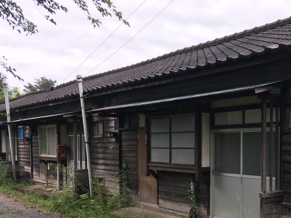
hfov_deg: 39.1
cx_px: 200
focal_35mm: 48
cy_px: 164
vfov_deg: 29.8
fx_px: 403
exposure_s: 1/120
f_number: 2.2
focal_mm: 4.15
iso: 32
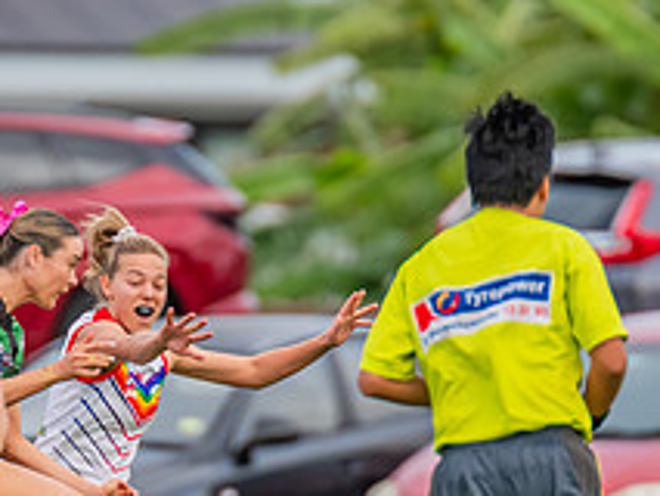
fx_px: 25163
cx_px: 160
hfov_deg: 1.5
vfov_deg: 1.1
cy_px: 407
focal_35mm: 1319
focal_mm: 420
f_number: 5
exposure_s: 1/1000
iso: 800
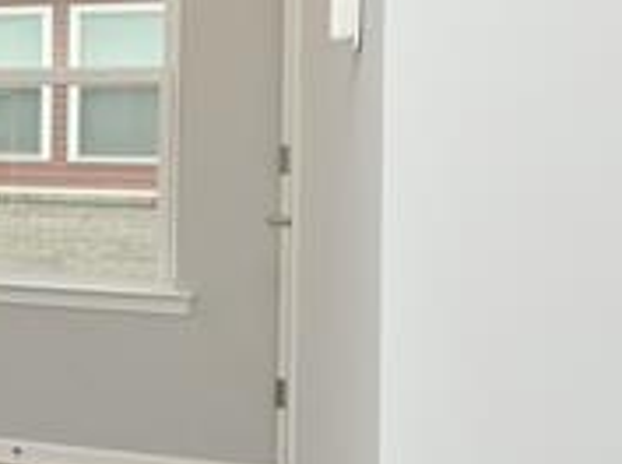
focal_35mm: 78
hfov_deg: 13.7
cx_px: -1002
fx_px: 1399
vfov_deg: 18.8
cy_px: 183
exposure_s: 1/60
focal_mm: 14
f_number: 9
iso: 250
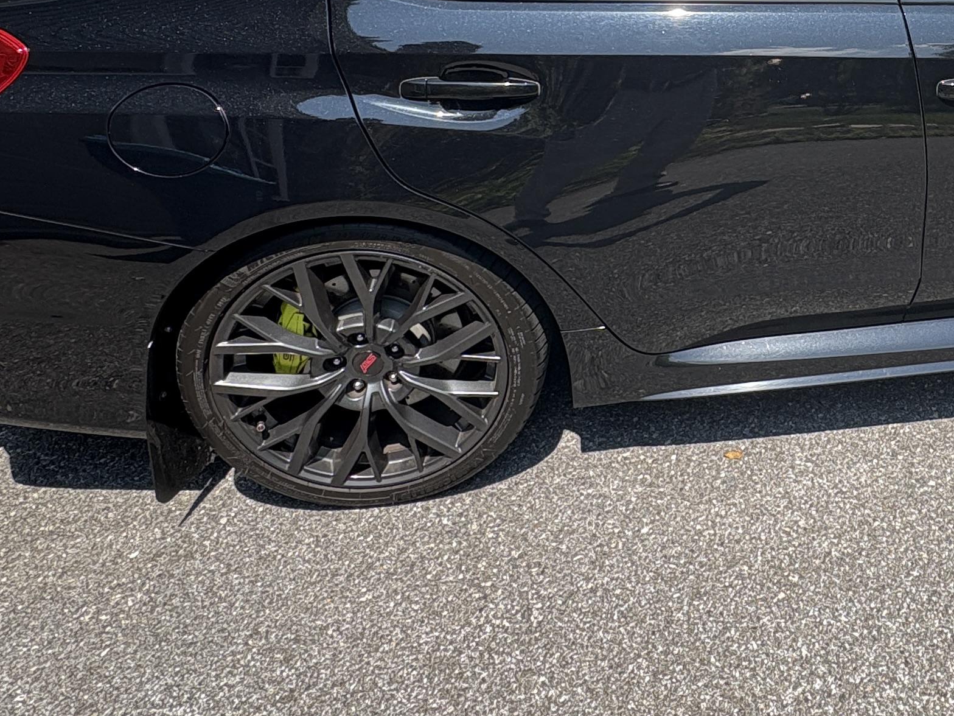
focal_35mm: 36
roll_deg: -0.2
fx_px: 992
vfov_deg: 36.7
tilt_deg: -15.1
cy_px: 46
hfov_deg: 46.4
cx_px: 857
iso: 40
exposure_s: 1/375
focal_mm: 2.22
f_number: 2.2
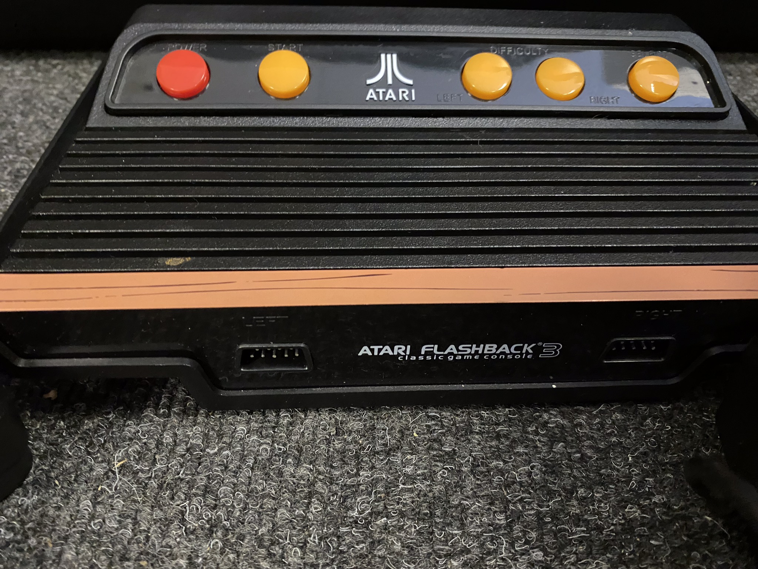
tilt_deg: -46.2
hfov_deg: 67.3
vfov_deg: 53.1
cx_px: 379
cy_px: 284
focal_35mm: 26
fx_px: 569
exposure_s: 1/25
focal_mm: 4.25
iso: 800
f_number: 1.8
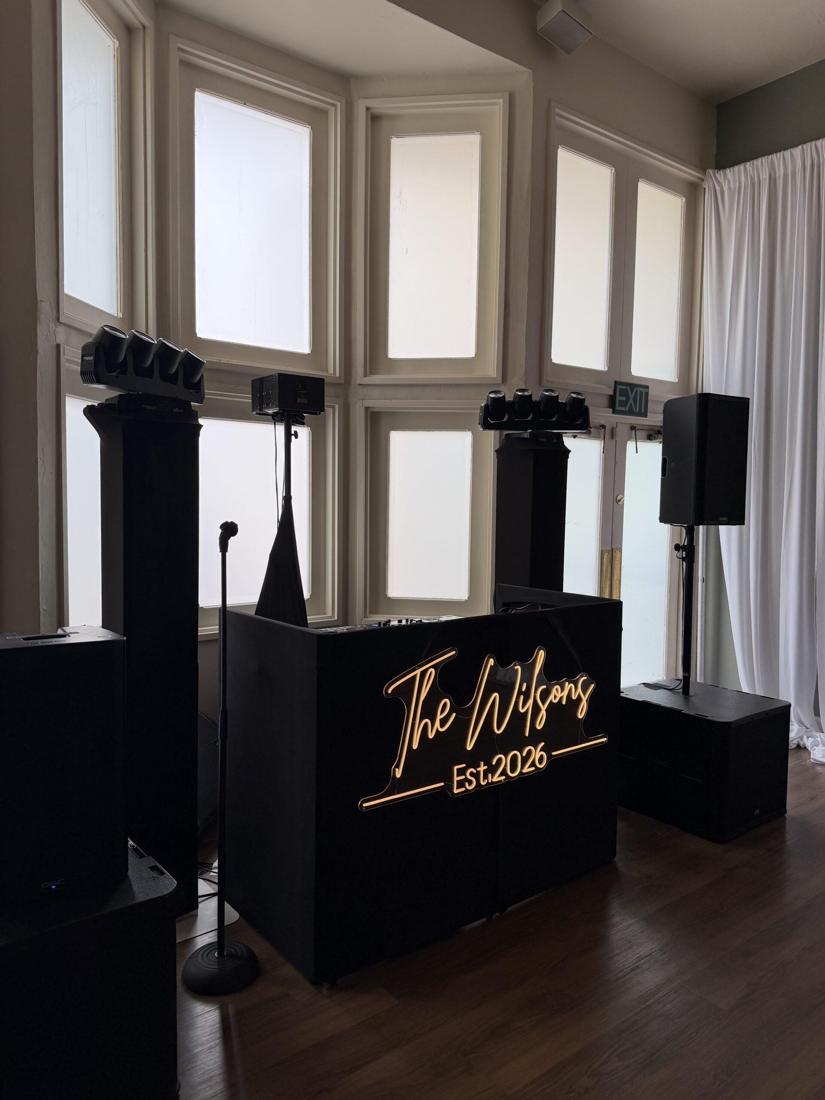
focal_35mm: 24
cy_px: 550
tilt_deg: -4.1
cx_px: 412
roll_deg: -1.5
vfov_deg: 71.6
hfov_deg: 56.8
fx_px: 763
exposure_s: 1/660
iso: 100
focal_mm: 6.76
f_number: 1.78
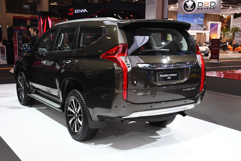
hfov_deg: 43.6
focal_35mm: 45
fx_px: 301
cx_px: 120
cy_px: 80
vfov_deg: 29.9
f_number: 7.1
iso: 2000
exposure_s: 1/125
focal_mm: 30
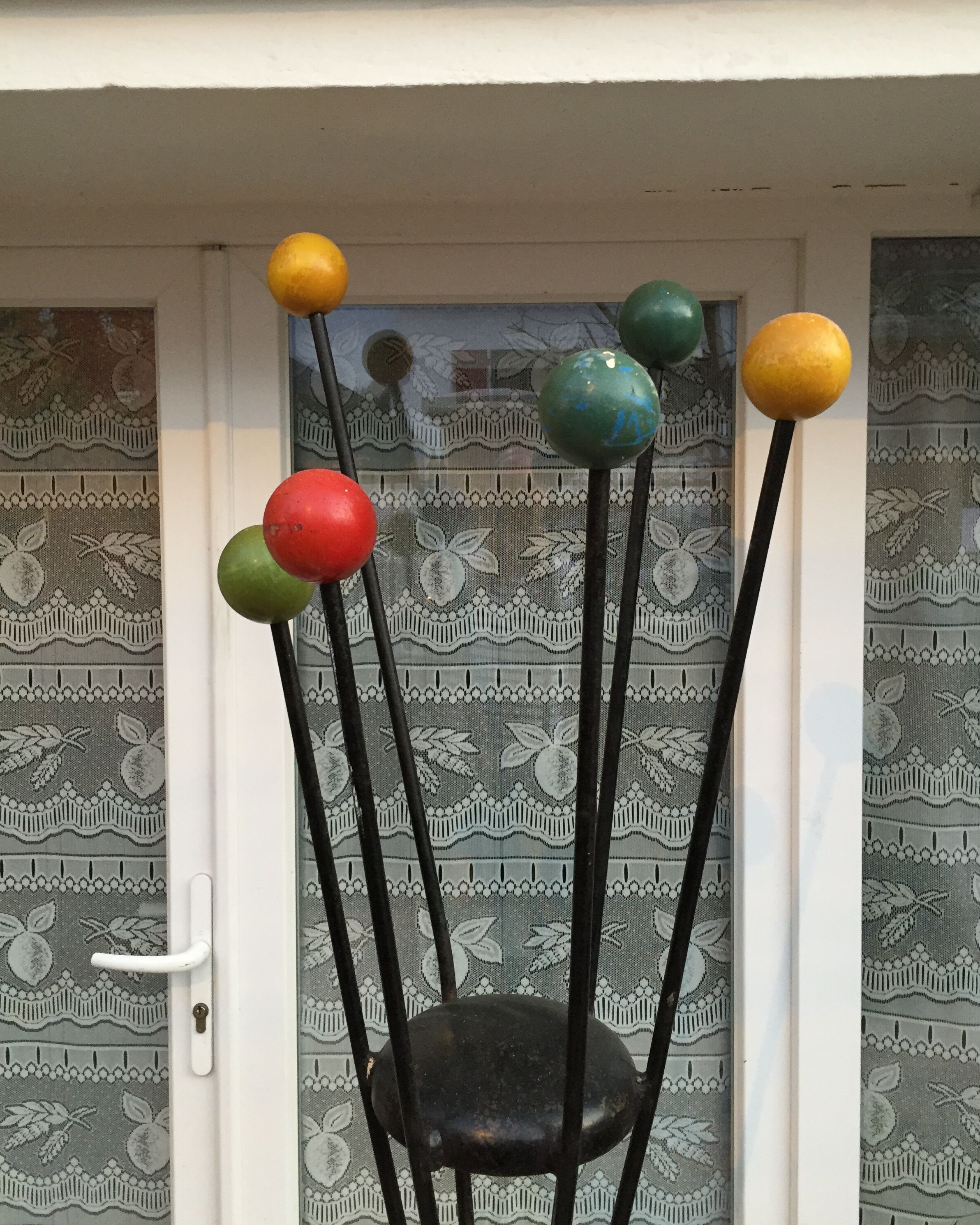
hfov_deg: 47.1
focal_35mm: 31
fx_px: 1124
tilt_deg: -3.2
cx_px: 498
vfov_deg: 57.1
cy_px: 563
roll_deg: +0.5
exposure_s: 1/33
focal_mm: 4.15
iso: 160
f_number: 2.2
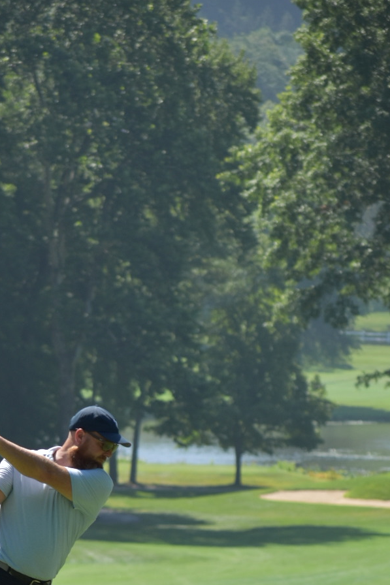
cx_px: 114
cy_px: 526
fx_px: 6616
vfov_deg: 5.1
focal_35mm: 407
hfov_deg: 3.4
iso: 200
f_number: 5.6
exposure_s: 1/1000
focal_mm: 150
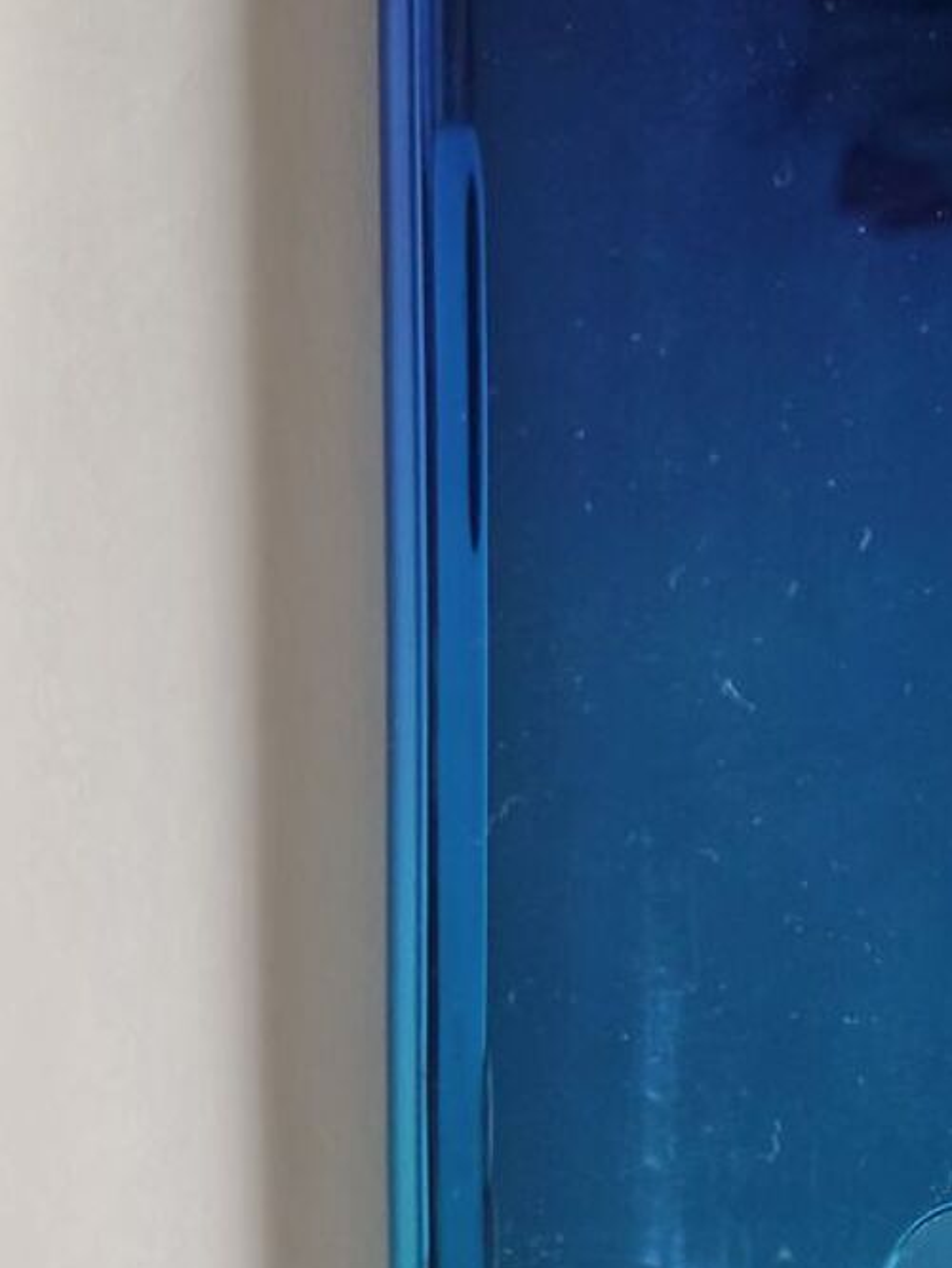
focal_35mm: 54
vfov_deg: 35.5
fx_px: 1979
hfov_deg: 26.2
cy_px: 566
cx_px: 845
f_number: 1.8
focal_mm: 3.98
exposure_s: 1/50
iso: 100
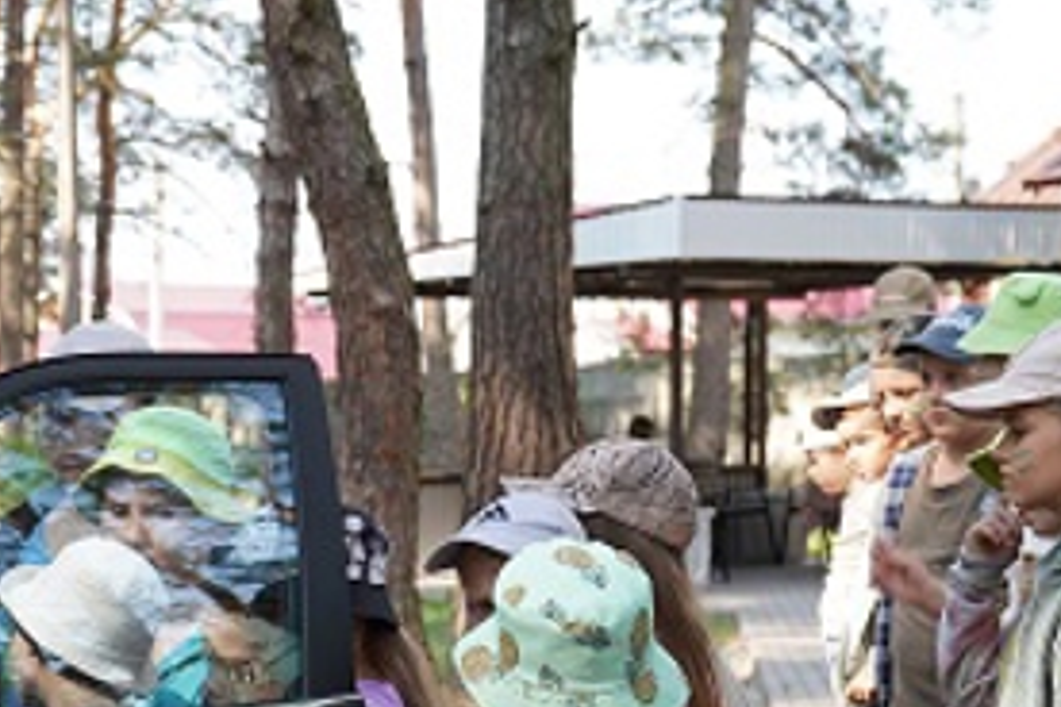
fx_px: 3124
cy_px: 719
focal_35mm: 106
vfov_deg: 12.7
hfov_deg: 18.6
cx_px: -96
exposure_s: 1/100
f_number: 4.5
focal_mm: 39
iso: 100
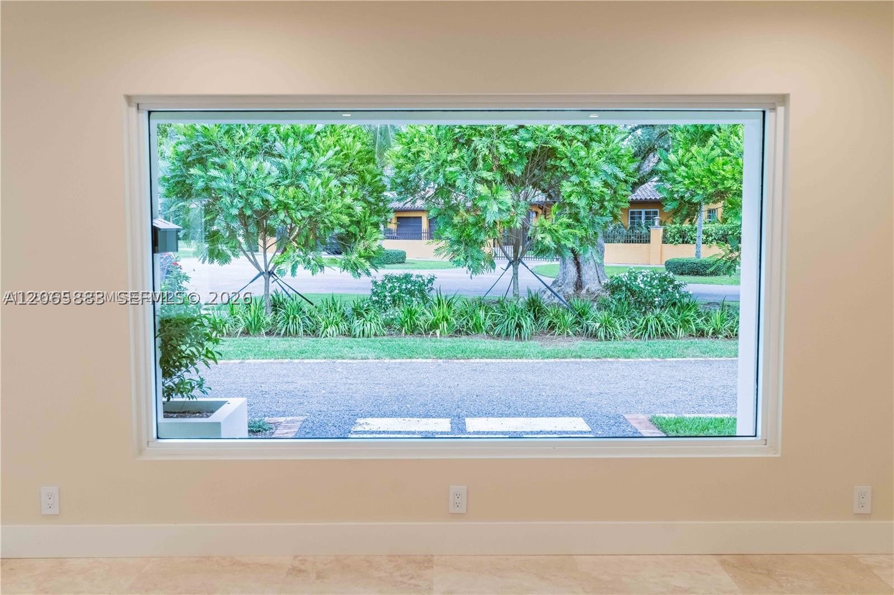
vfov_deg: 37.8
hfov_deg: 54.4
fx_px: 869
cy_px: 298
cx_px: 447
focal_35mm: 35
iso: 1600
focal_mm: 35
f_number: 5
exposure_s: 1/1000
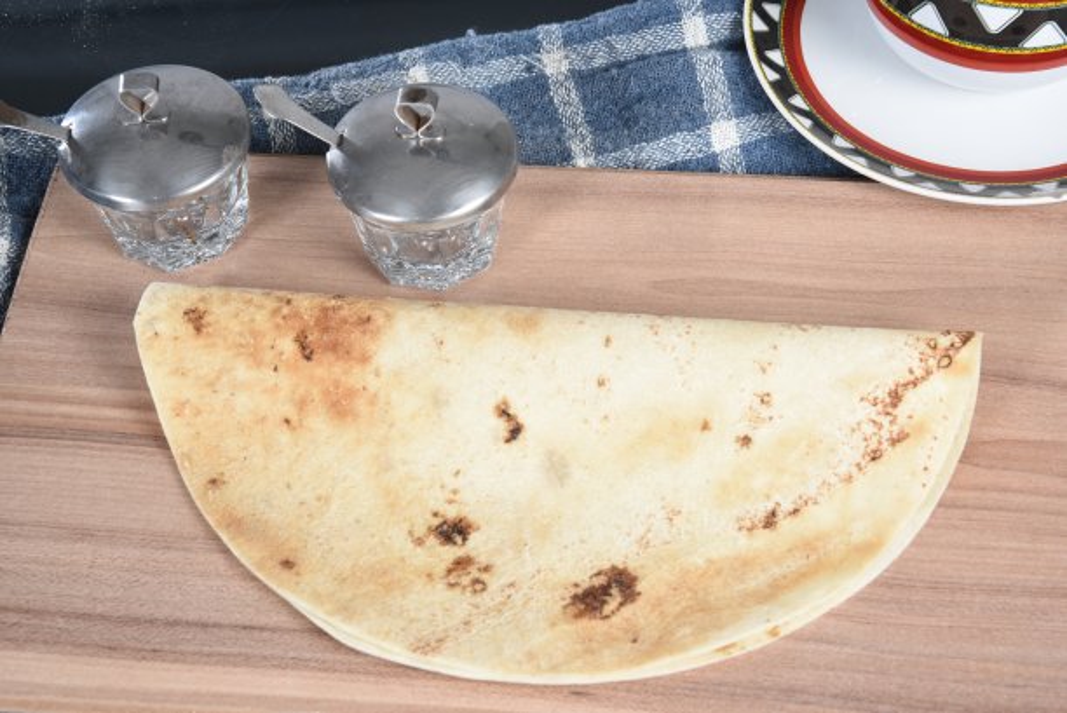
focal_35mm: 66
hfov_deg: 30.5
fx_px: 1957
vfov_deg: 20.6
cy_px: 356
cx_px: 534
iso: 200
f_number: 14
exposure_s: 1/160
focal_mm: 66
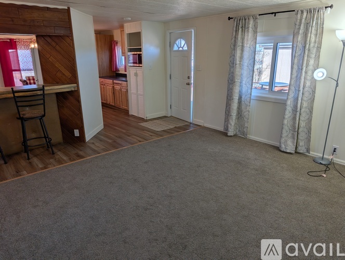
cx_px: 172
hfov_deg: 71.5
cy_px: 130
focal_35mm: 24
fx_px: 240
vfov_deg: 56.9
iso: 26
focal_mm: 6.9
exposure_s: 1/394
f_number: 1.68
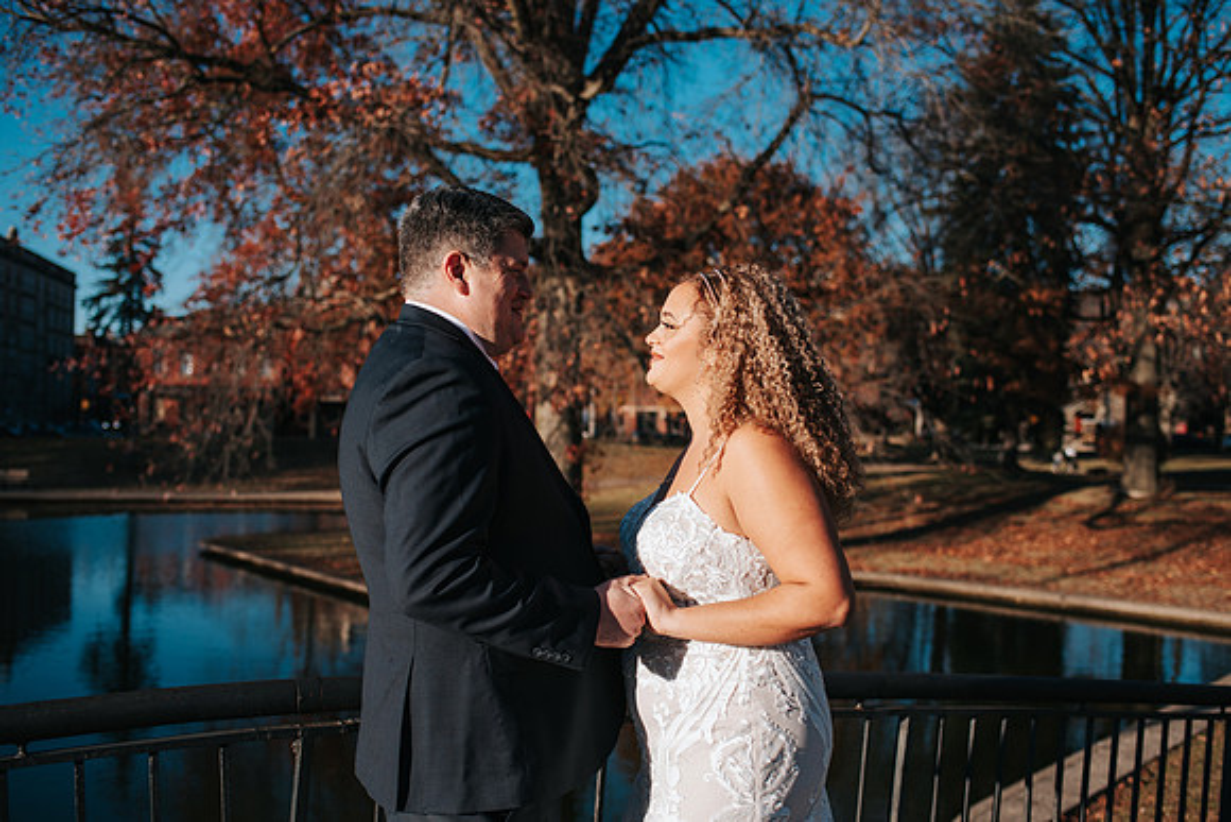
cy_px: 411
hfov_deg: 53.2
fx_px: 1230
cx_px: 633
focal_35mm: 36
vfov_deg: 36.9
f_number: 2.8
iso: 180
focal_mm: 35
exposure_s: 1/2000
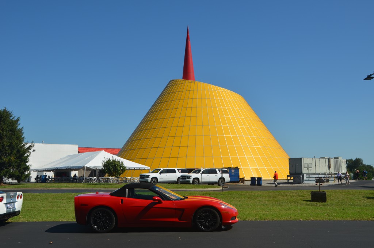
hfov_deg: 49.6
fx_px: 404
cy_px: 124
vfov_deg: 34.1
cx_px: 187
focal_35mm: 39
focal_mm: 26
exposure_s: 1/320
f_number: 9
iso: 100
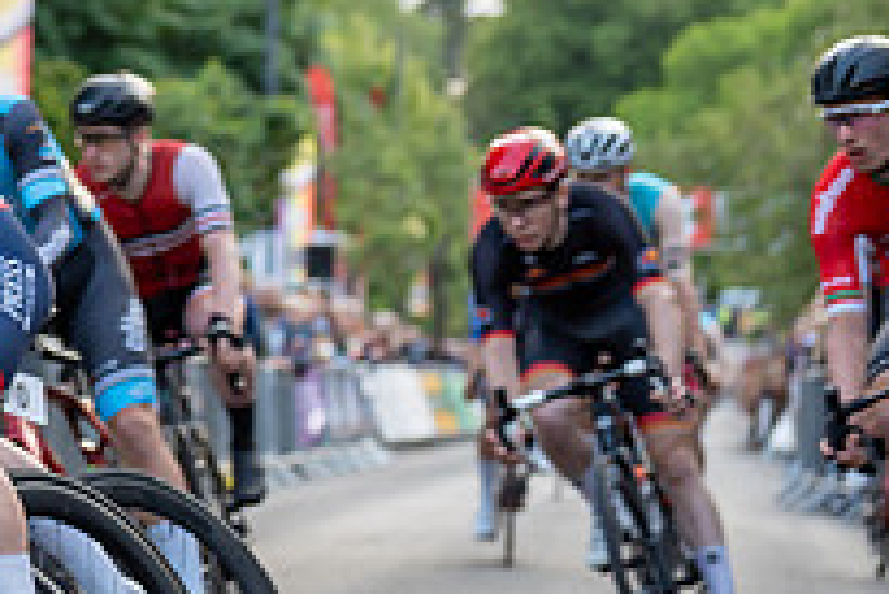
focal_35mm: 198
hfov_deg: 10.2
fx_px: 4893
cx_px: -286
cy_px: 33
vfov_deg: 6.9
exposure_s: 1/800
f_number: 2.8
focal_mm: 70
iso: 1000
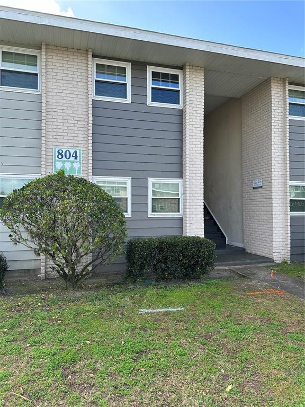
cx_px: 152
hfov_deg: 56.8
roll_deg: +0.3
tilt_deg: +3.3
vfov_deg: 71.6
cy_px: 204
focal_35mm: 24
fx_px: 282
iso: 80
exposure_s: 1/816
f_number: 1.78
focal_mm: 6.86
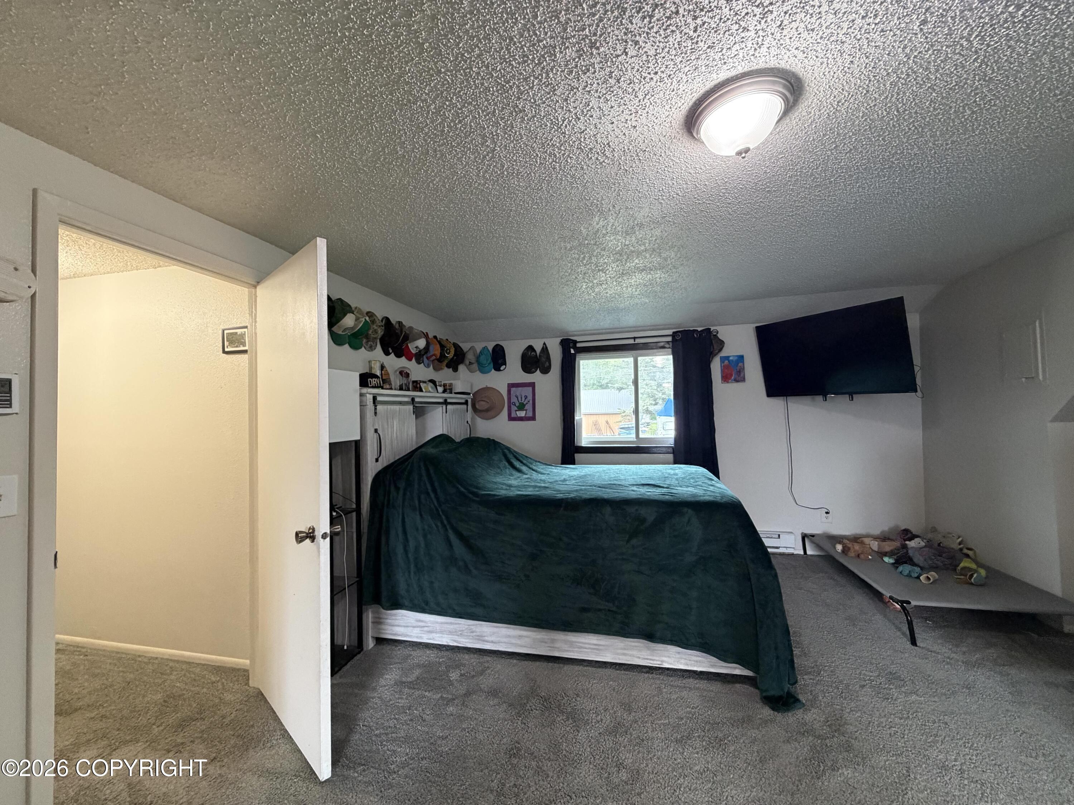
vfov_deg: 85.7
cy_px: 402
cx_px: 537
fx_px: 434
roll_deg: +1.8
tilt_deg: +1.7
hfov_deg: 102.1
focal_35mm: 14
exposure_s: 1/60
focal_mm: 2.22
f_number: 2.2
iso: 500
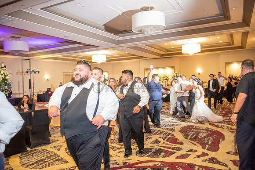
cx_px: 128
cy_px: 85
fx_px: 220
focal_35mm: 31
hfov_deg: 60.3
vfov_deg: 42.3
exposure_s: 1/50
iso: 1600
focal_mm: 31
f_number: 2.8
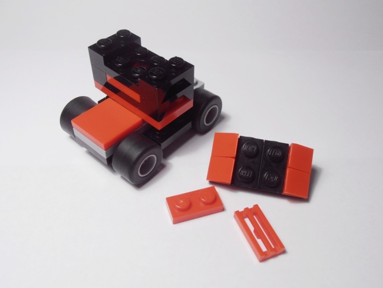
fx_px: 409
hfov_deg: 50.1
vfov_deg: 38.7
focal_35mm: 37
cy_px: 144
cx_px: 192
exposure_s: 1/50
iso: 100
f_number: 3.9
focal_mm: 6.61
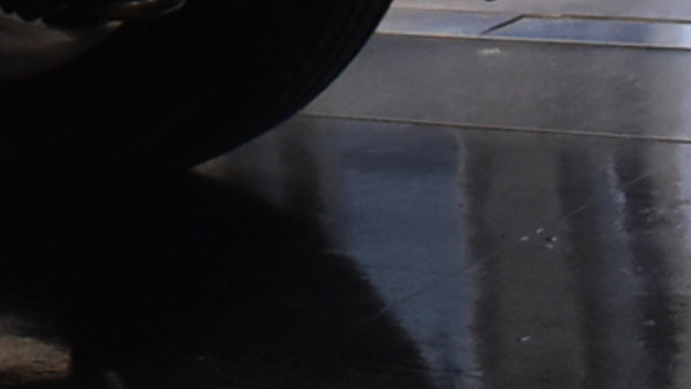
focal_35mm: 212
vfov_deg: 5.3
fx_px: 3885
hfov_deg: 8.9
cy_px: -863
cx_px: -1129
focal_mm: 20
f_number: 8
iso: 1100
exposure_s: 1/30
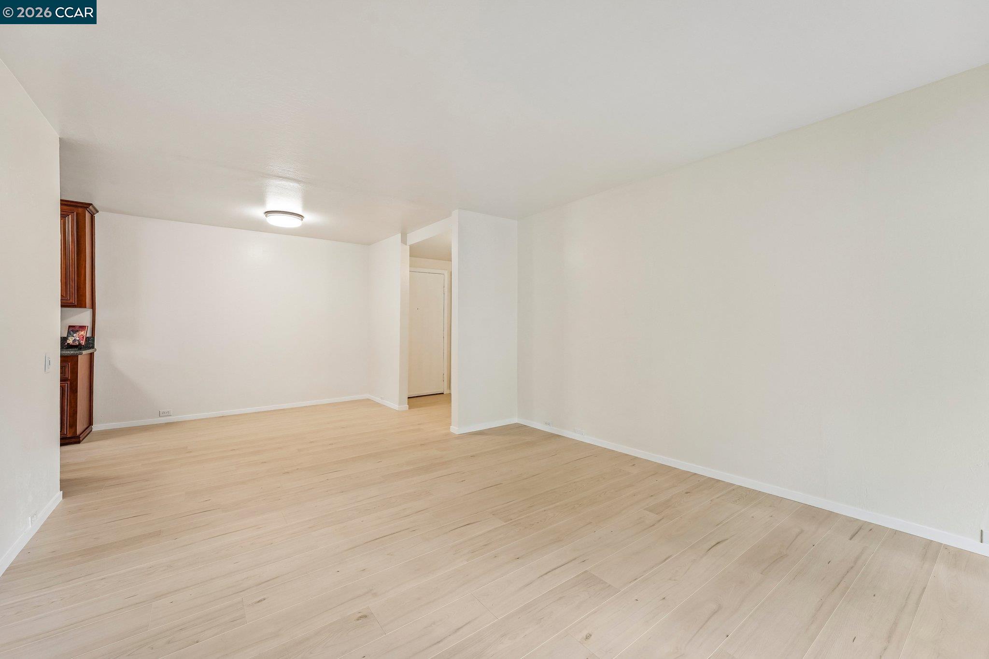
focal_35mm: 14
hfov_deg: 104.3
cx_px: 494
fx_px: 385
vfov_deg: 81.2
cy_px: 330
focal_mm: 14
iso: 640
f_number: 8
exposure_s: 1/25
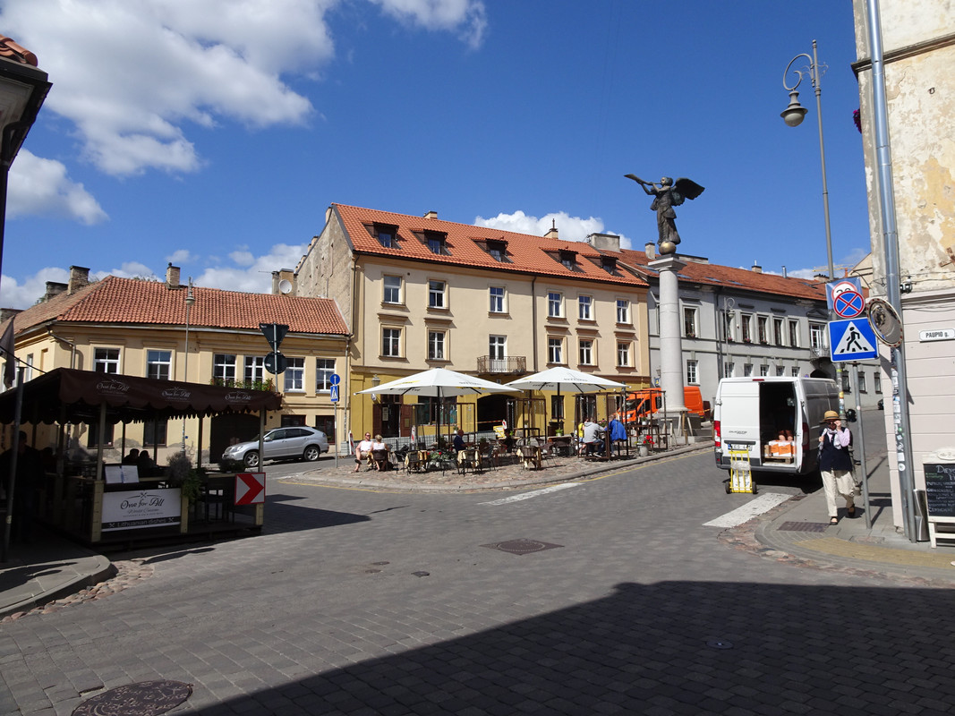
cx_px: 478
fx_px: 662
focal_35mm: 24
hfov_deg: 71.6
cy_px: 358
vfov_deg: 56.8
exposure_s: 1/1250
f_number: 3.5
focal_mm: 4.1
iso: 80
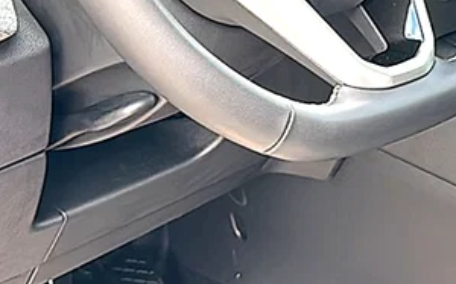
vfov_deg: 12.8
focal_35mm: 99
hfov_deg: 20.4
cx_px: 442
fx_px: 1229
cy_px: -69
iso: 80
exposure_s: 1/335
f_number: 1.78
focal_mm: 6.86
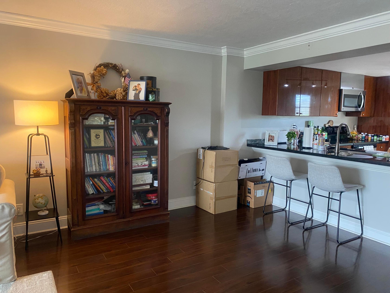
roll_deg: -1.5
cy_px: 146
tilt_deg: -6.4
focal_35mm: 26
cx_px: 195
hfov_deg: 67.3
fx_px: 293
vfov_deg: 53.1
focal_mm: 4.25
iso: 400
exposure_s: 1/60
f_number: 1.8
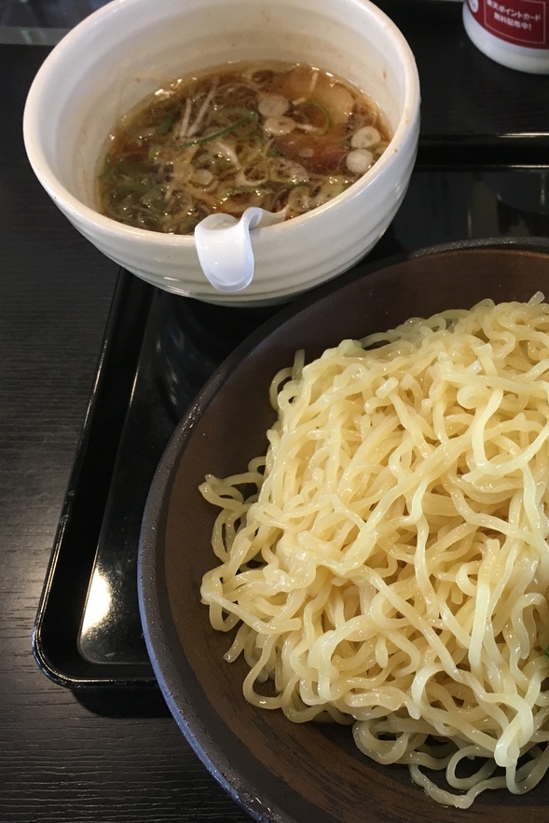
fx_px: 937
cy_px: 410
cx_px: 526
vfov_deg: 47.4
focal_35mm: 41
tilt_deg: -59.3
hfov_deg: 30.7
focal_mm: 4.15
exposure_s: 1/30
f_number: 2.2
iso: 100
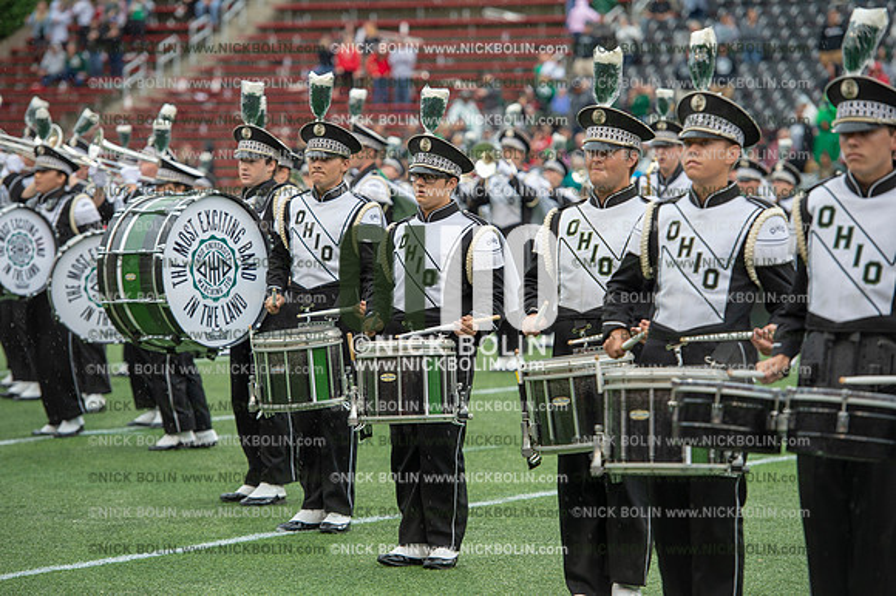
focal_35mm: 160
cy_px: 298
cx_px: 448
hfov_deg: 12.8
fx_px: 3980
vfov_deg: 8.6
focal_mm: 160
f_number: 4
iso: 400
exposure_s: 1/500
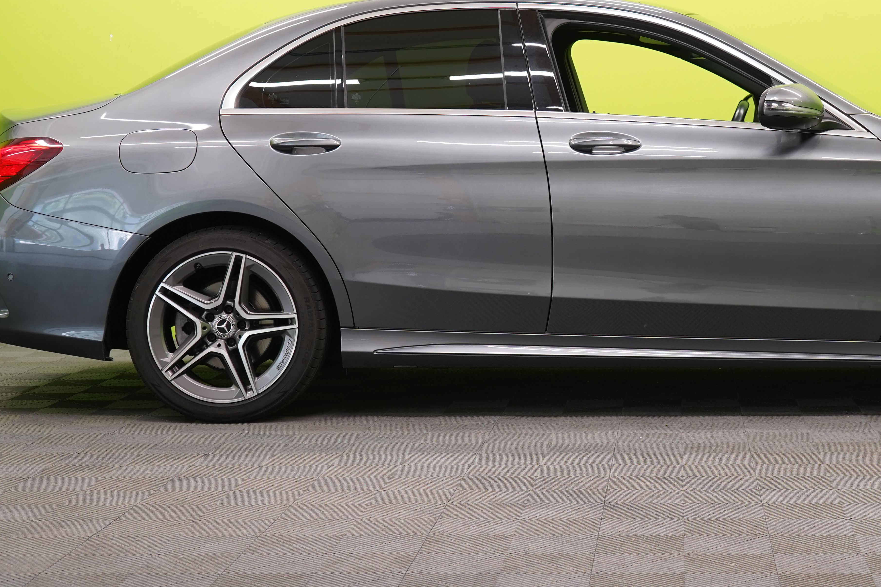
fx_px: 1958
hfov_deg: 25.2
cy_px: 181
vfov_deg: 17.0
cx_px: 620
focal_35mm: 80
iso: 400
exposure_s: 1/25
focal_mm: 48
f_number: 5
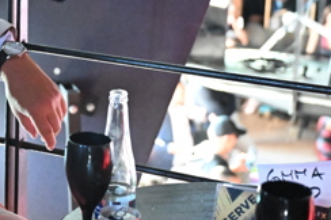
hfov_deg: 19.1
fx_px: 937
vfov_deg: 13.2
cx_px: -46
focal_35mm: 102
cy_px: 7
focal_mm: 36
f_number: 2.8
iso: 16000
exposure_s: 1/125
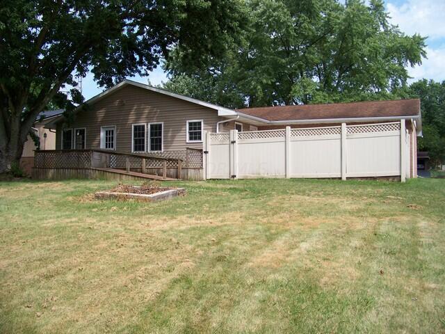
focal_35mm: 33
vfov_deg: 42.9
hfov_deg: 55.4
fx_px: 424
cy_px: 167
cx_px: 222
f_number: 2.8
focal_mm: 5.85
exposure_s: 1/800
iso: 64
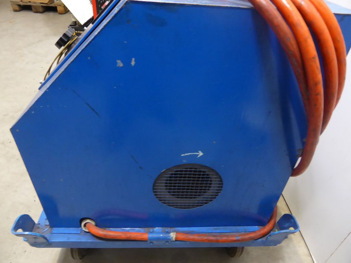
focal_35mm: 25
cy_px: 132
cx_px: 176
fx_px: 253
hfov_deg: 69.4
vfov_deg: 54.9
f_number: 3.3
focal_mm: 4.3
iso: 400
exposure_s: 1/5
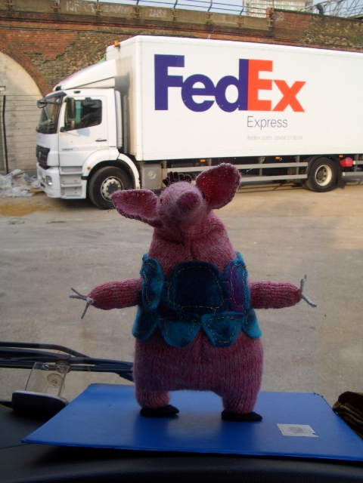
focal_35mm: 35
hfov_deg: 40.7
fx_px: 489
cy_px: 242
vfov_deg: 52.6
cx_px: 182
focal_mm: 5.8
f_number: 4.3
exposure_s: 1/125
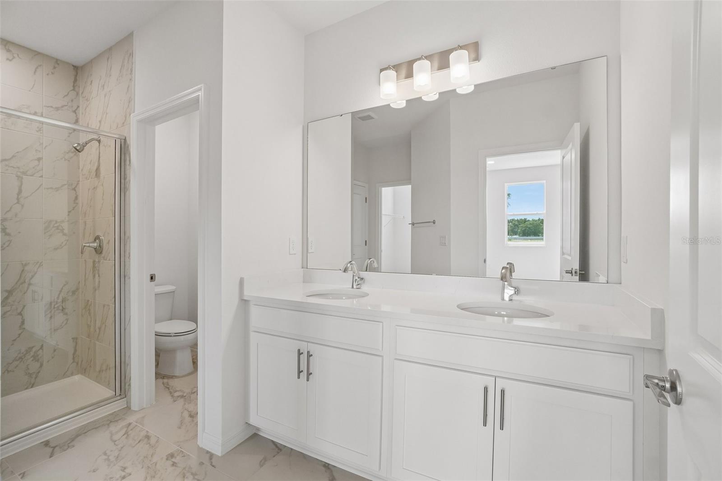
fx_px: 301
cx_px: 361
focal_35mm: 15
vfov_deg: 77.3
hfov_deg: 100.4
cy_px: 240
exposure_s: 1/30
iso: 200
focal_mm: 10
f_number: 8
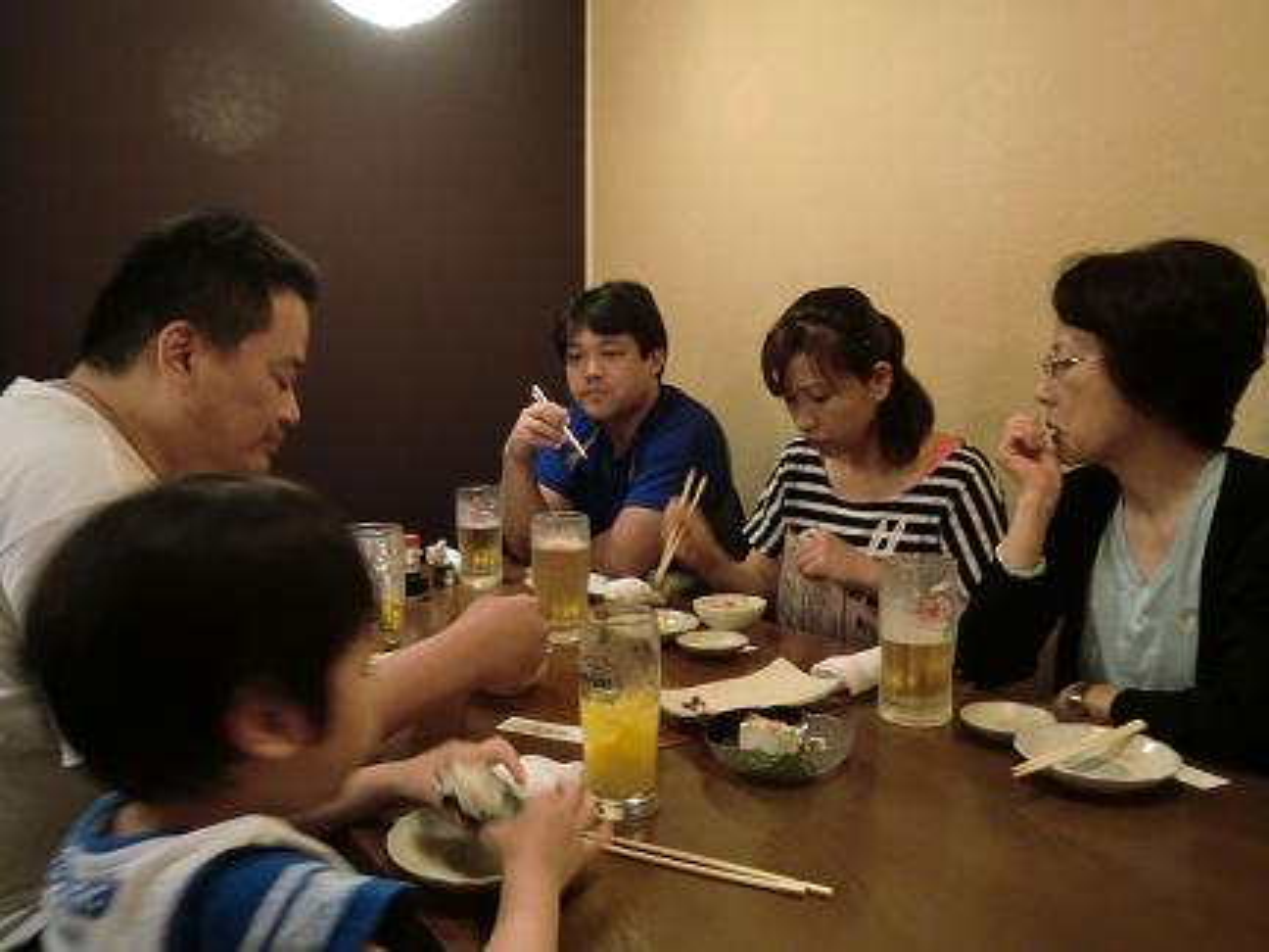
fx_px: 953
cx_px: 634
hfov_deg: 67.3
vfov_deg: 53.1
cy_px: 476
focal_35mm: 26
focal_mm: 4.65
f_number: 2.6
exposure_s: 1/10
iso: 400
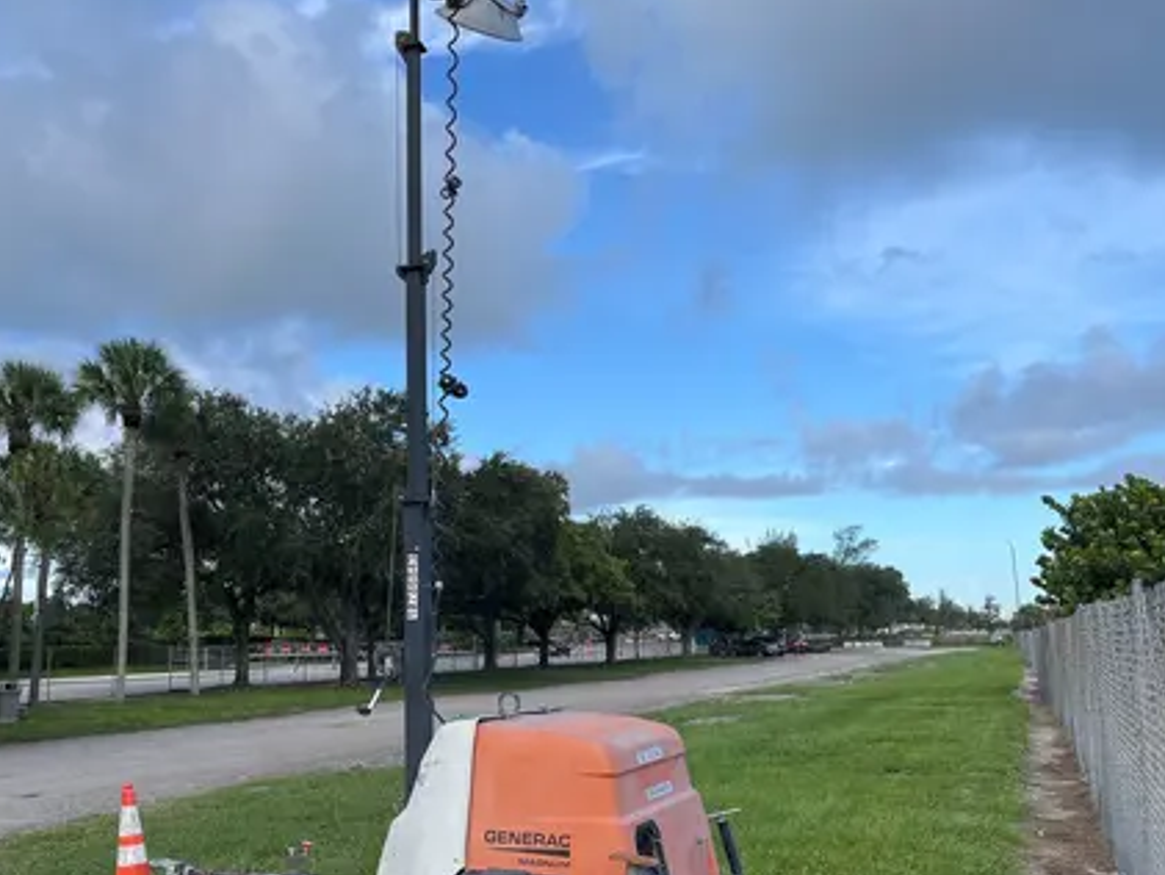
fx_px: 1145
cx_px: 484
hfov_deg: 53.7
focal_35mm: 34
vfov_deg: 41.7
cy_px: 500
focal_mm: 5.1
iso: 50
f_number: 1.6
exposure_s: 1/1890
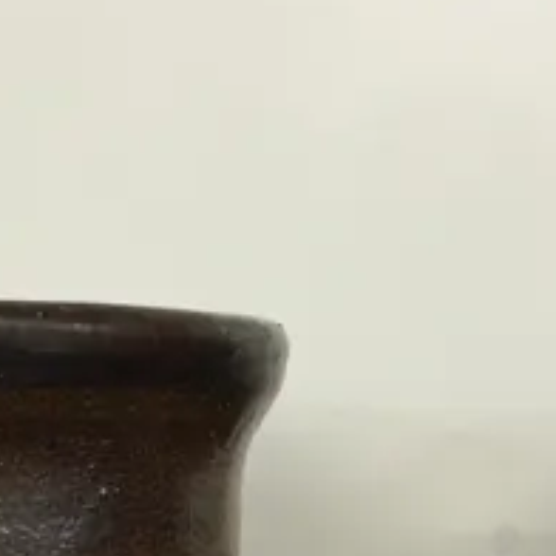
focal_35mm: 134
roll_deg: -0.2
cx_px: 128
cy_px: 925
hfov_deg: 13.0
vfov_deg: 12.2
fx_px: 2435
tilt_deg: -8.4
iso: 40
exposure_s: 1/17
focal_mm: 4.15
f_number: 2.2
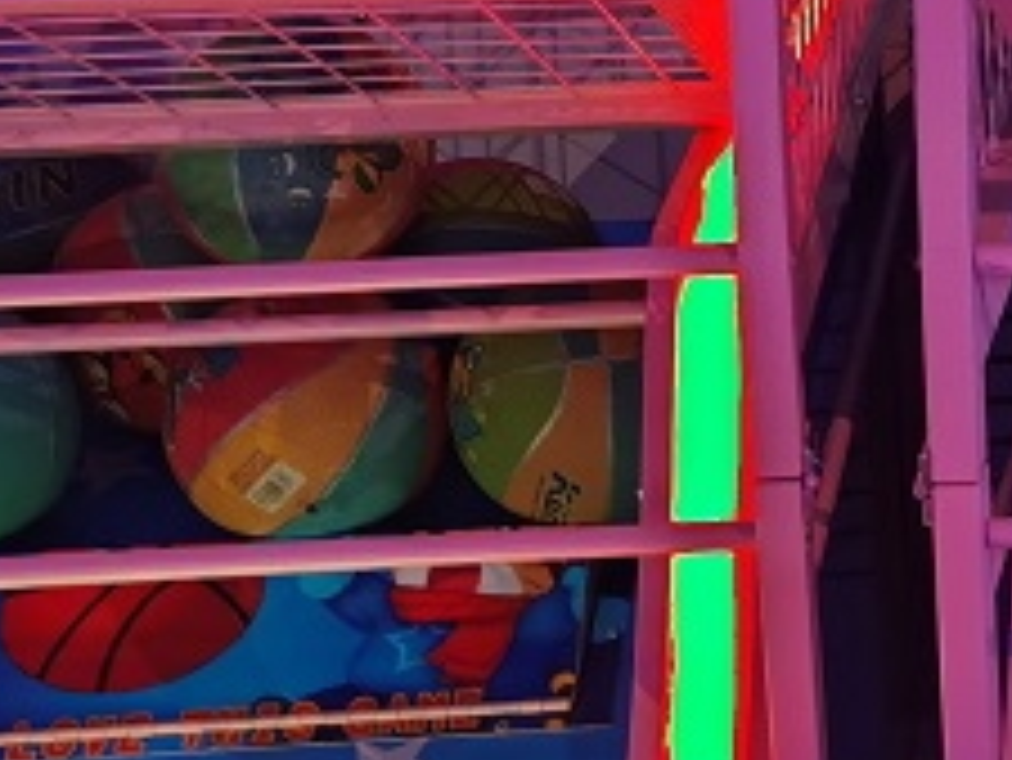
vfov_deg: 12.3
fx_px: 3510
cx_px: 1579
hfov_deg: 15.0
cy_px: 130
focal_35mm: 120
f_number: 1.9
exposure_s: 1/72.3
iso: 50
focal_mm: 6.71
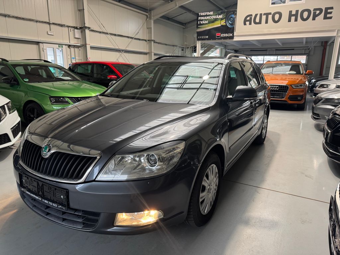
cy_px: 128
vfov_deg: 56.8
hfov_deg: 71.6
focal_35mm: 24
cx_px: 170
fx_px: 236
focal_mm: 6.76
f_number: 1.78
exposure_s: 1/100
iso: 200
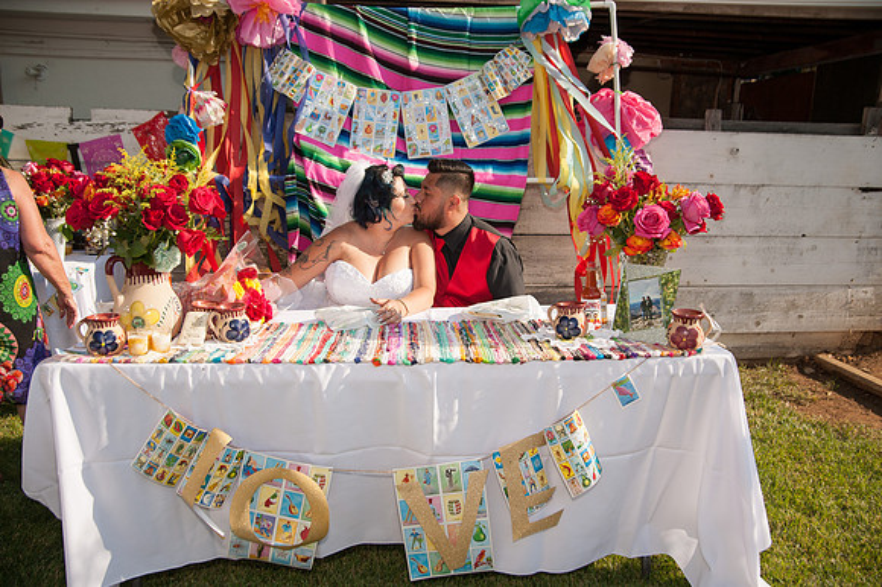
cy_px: 294
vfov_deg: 44.9
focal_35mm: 29
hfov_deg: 63.7
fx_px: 710
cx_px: 441
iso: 200
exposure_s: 1/2000
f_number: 5
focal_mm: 28
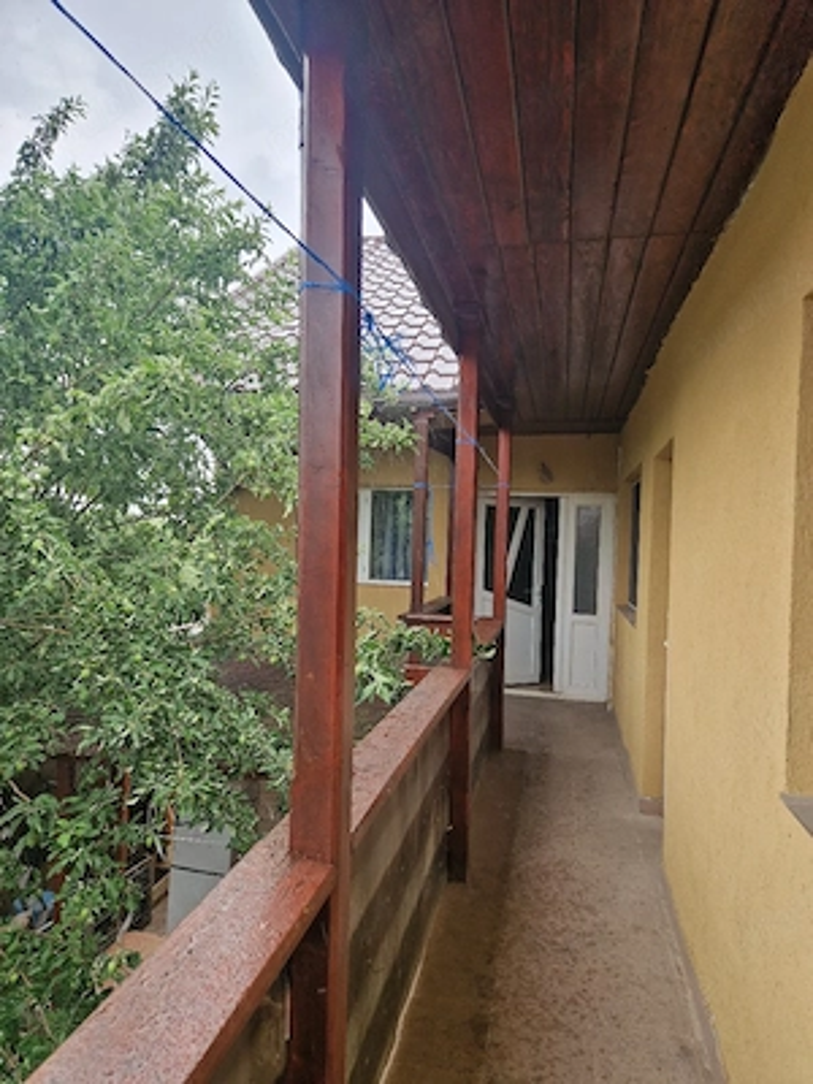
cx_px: 406
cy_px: 542
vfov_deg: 73.9
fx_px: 720
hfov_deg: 58.9
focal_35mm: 23
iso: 50
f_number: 1.8
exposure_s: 1/182
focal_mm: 5.4
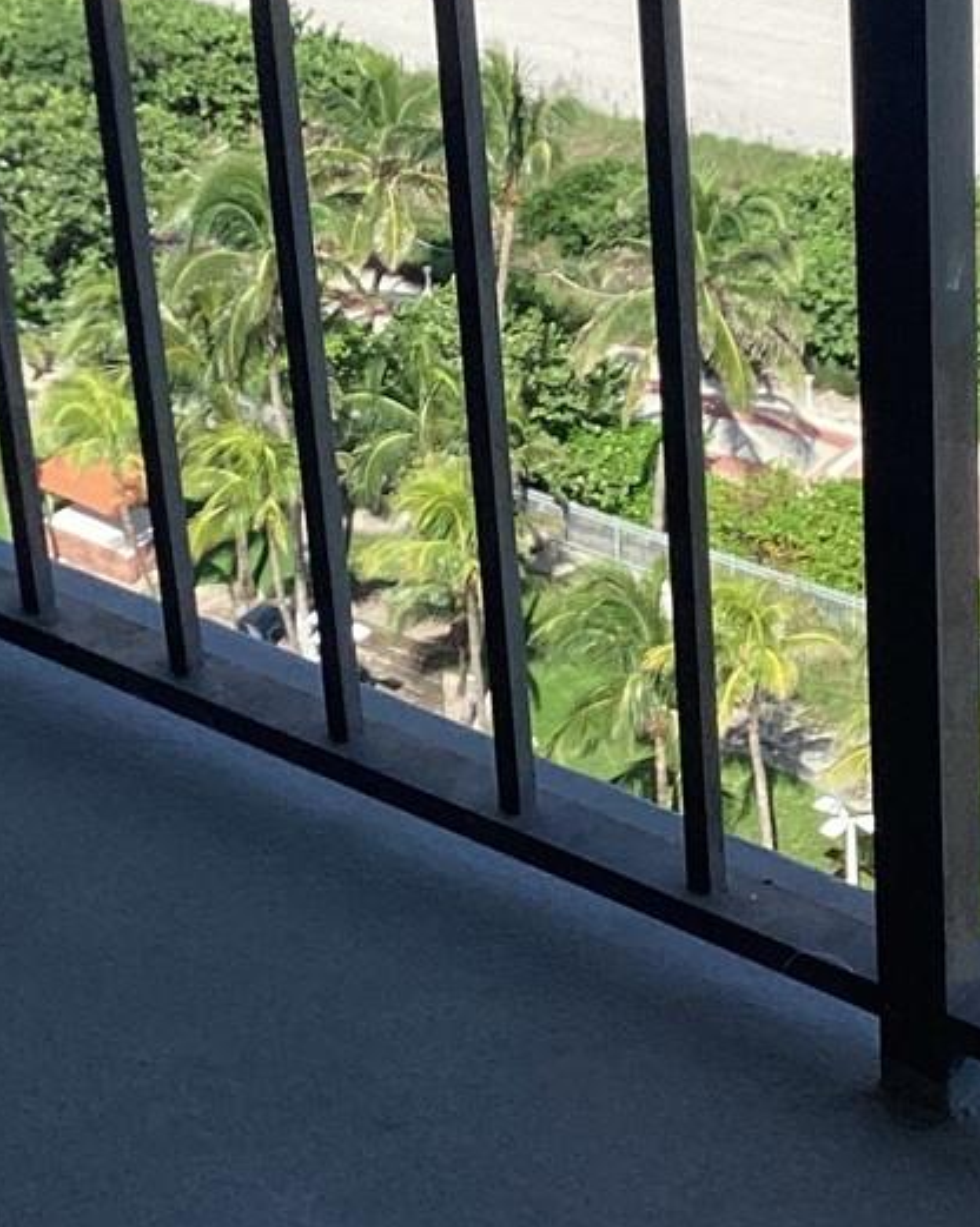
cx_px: 363
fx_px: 3376
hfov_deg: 16.5
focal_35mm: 93
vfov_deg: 20.3
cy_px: 174
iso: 25
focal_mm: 3.3
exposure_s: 1/1431
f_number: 2.4
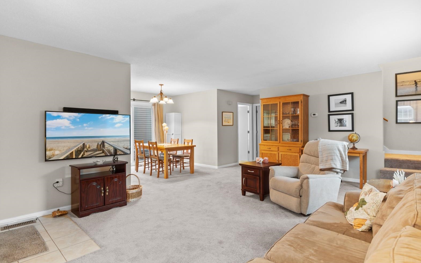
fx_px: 218
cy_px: 127
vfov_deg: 62.2
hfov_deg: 88.0
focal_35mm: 19
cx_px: 213
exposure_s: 1
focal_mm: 12
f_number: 4.8
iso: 100
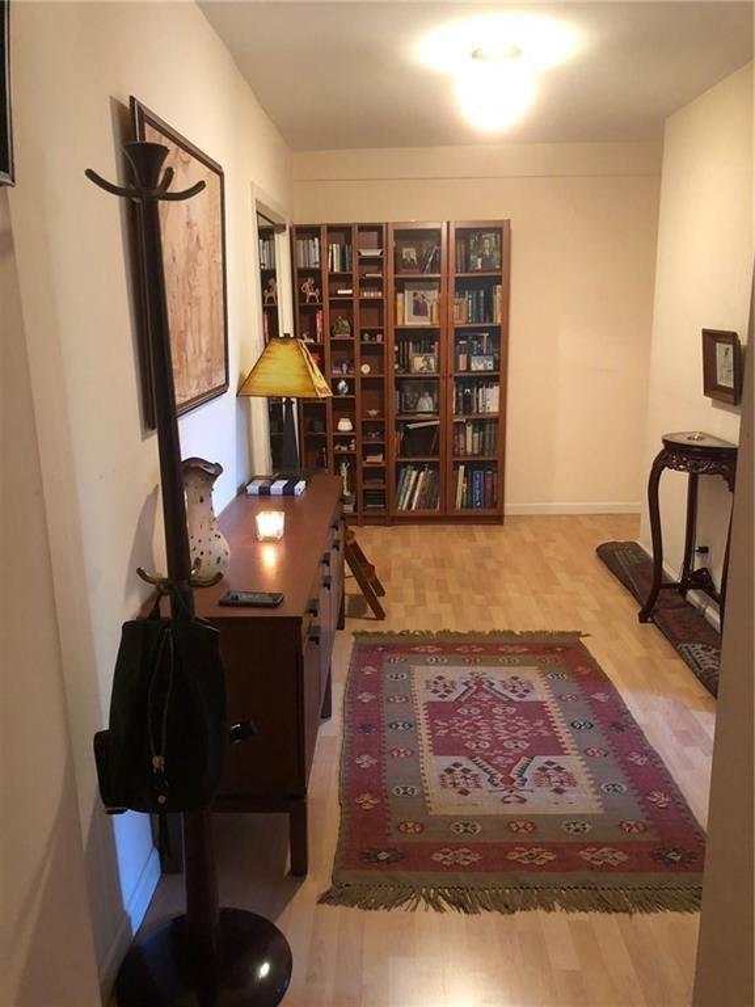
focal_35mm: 28
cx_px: 378
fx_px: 814
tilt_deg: -13.3
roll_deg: +1.6
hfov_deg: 49.7
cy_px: 504
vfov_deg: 63.4
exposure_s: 1/11
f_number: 1.8
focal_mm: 3.99
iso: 100
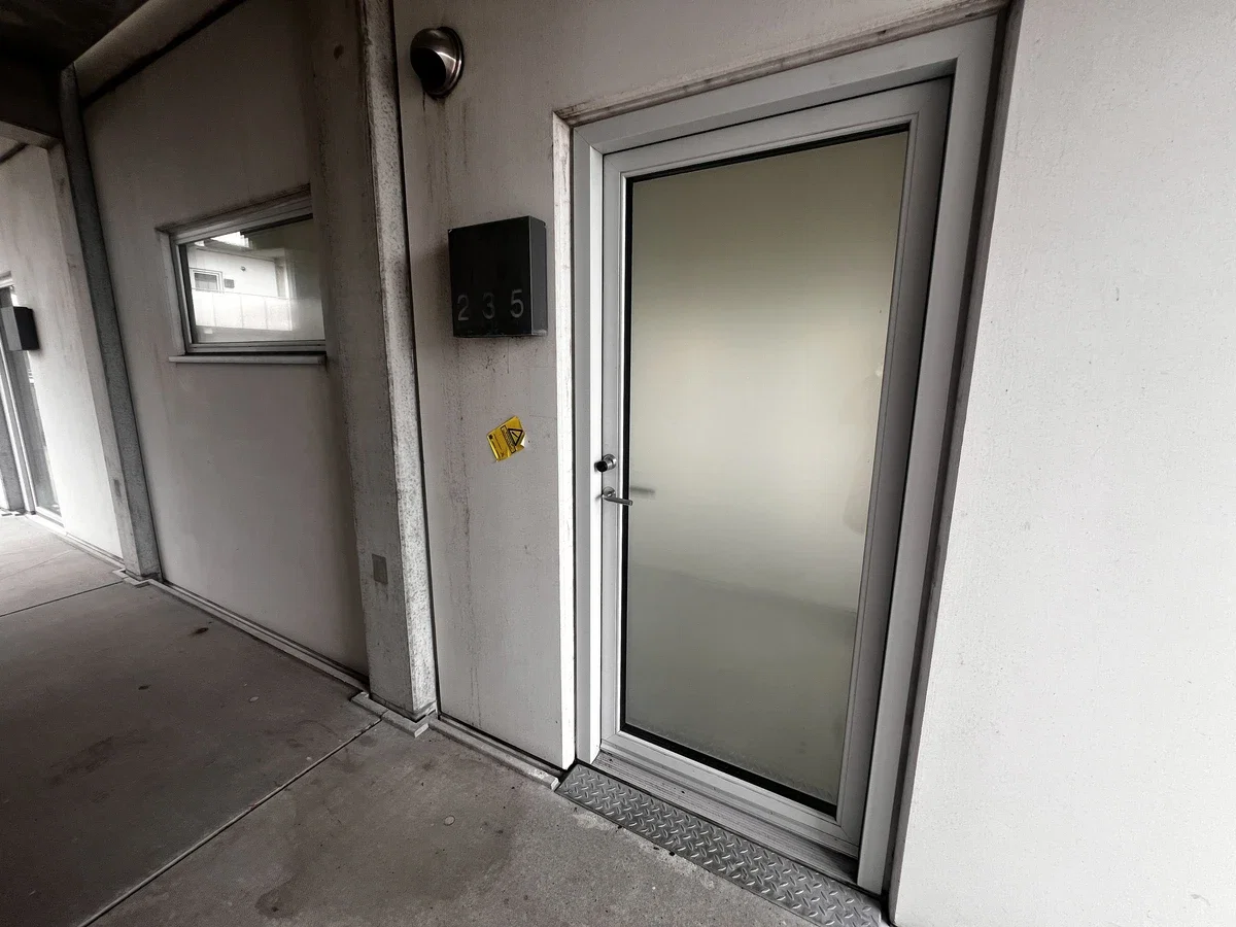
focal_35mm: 13
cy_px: 464
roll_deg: -0.5
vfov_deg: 89.9
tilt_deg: -10.4
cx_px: 618
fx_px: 464
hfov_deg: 106.2
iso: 32
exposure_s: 1/99
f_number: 1.8
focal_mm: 1.57
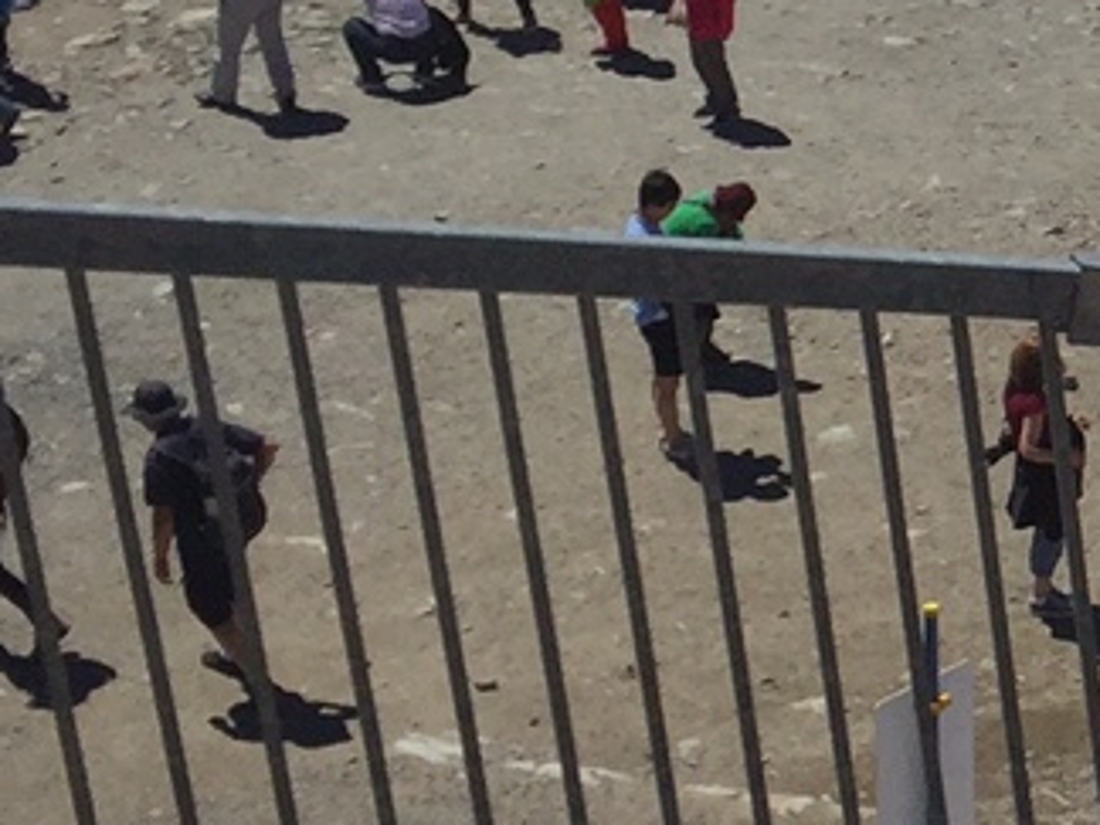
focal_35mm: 146
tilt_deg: -21.6
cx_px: 2220
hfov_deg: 12.0
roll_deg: +0.1
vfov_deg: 10.1
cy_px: 197
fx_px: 4639
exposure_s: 1/6623
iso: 32
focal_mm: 4.15
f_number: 2.2
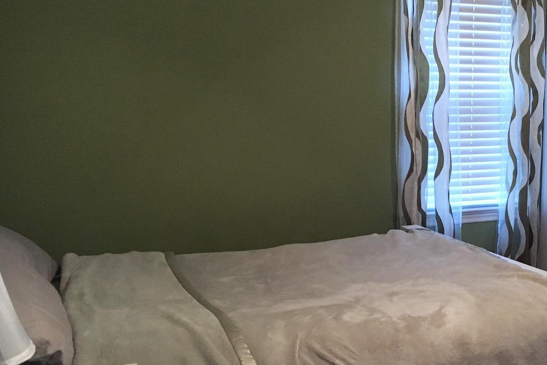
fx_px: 760
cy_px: 237
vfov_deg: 26.9
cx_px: 434
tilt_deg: -12.1
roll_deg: -0.2
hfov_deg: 38.2
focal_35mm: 50
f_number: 2.2
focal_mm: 4.15
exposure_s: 1/20
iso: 200
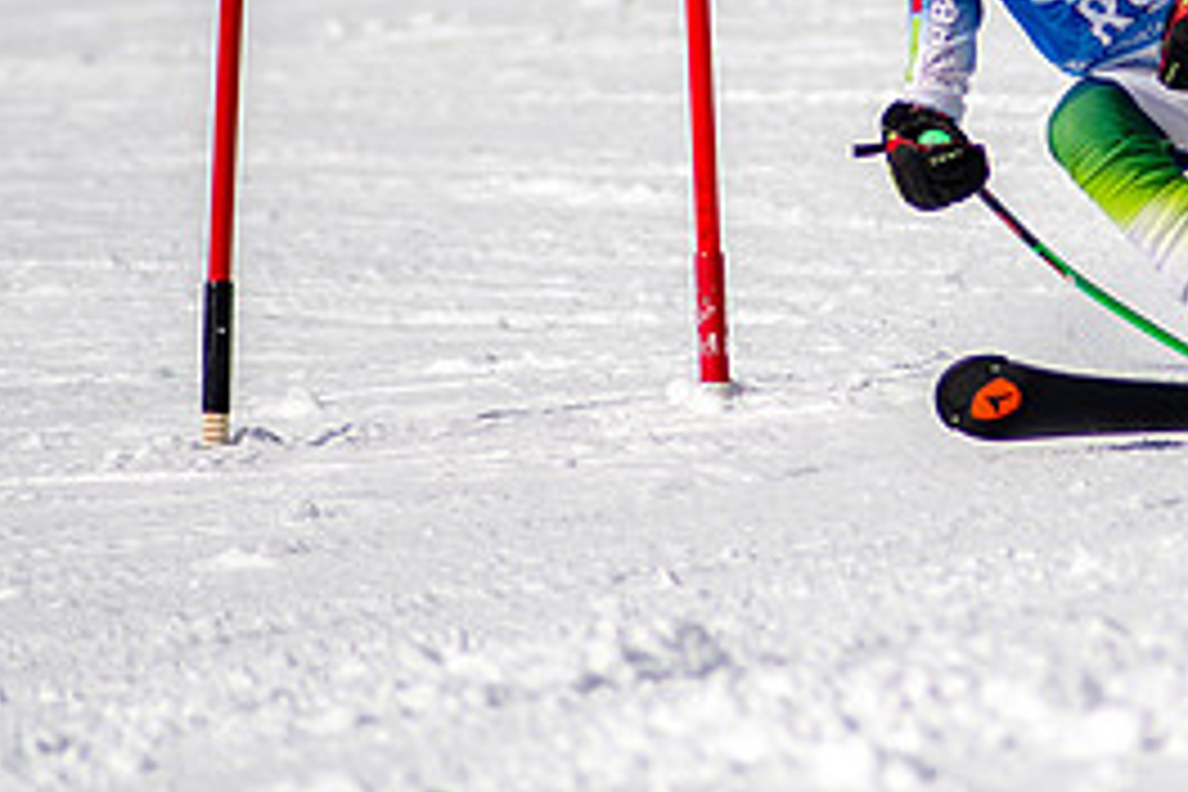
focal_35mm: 1199
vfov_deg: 1.1
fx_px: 39564
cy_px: 64
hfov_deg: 1.7
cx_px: 1200
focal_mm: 300
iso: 100
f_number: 2.8
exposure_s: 1/6400
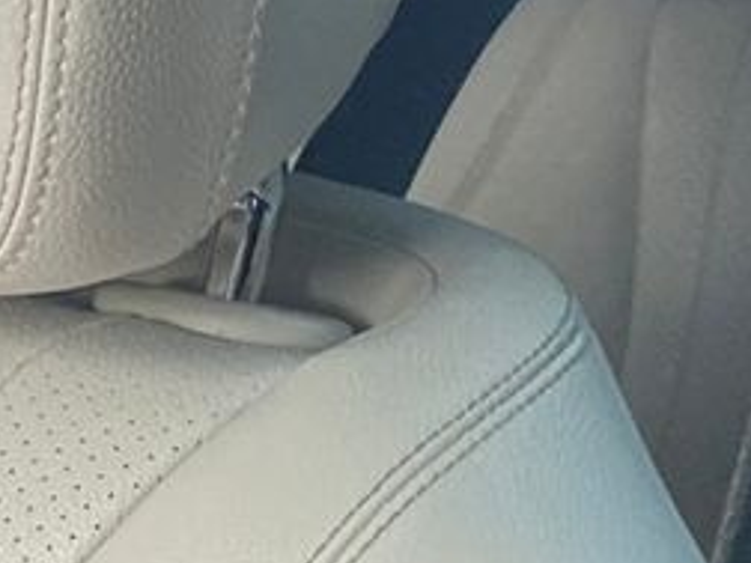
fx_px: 3580
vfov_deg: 8.9
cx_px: -1037
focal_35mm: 165
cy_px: 730
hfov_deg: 10.4
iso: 80
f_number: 1.8
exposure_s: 1/121
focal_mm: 4.25
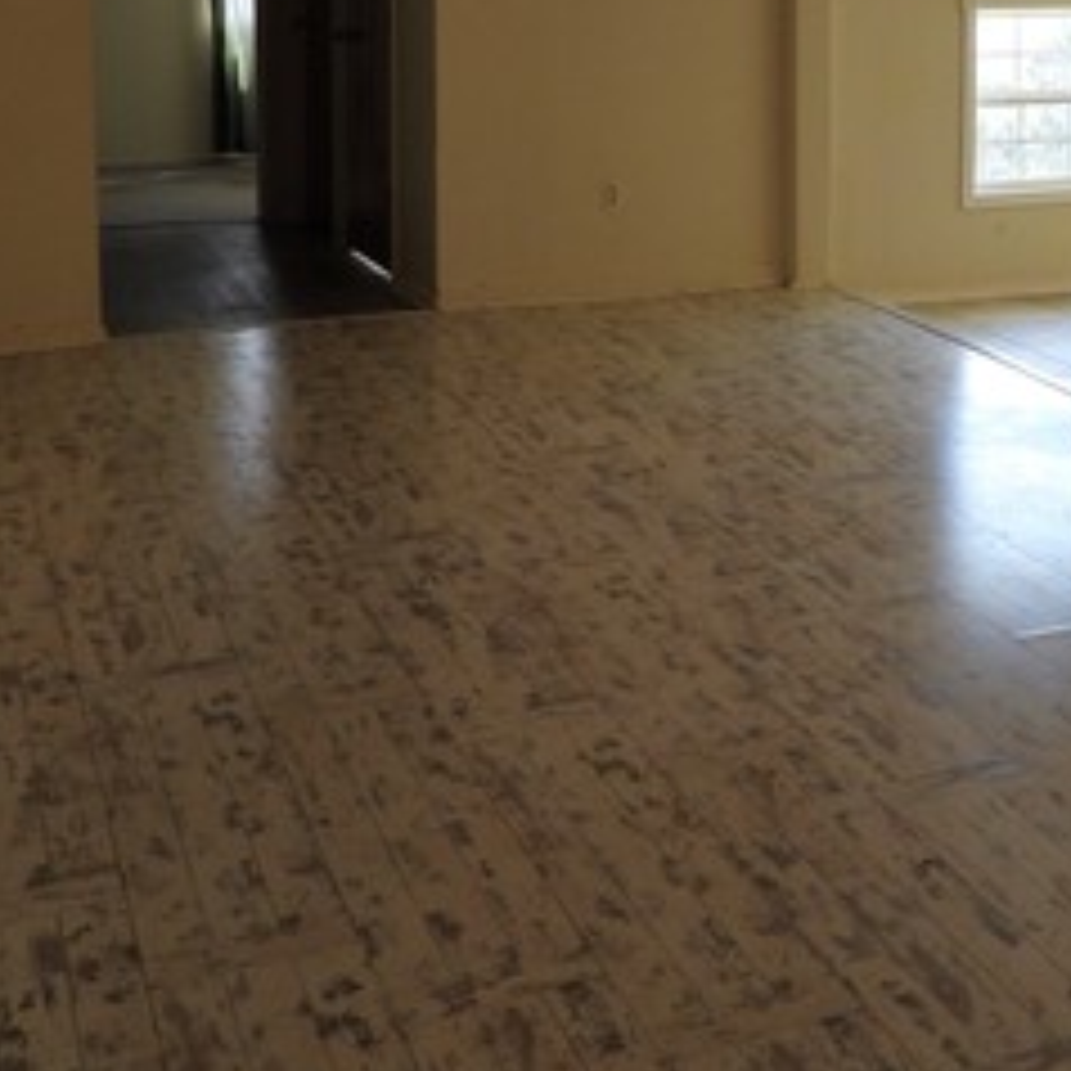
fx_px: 1995
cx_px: 1098
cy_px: 72
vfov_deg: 28.7
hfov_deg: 28.0
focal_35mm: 57
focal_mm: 4.3
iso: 100
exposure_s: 1/60
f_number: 2.8
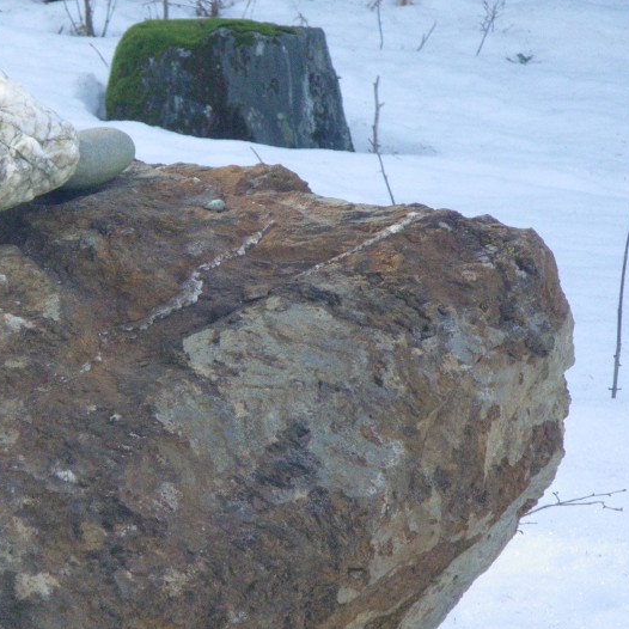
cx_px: 60
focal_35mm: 241
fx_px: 4954
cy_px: 364
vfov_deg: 7.3
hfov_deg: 7.2
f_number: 5.5
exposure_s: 1/250
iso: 320
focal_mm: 25
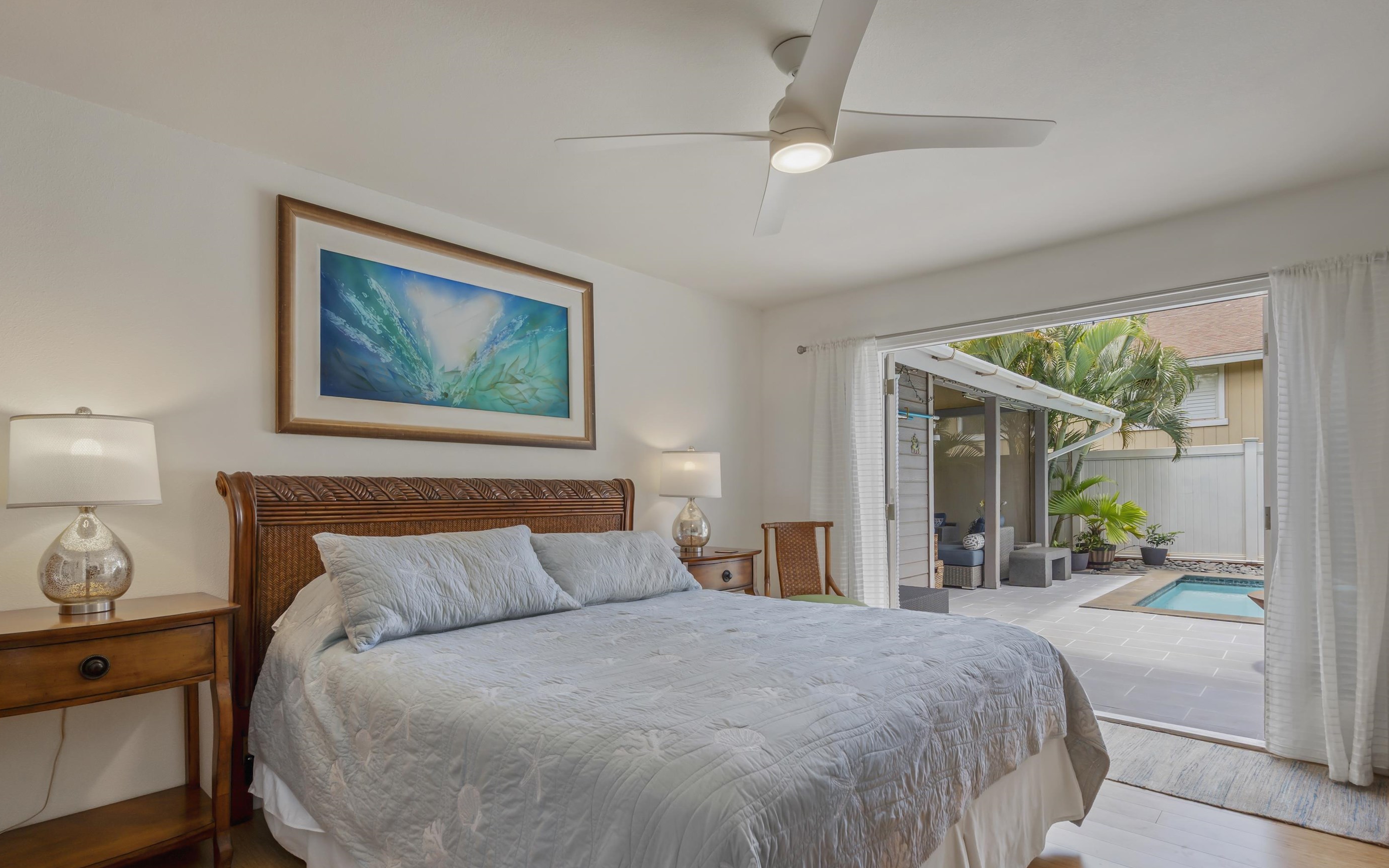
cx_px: 649
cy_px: 510
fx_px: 681
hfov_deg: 91.0
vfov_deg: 64.5
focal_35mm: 18
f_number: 8
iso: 100
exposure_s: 1/6
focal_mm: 16
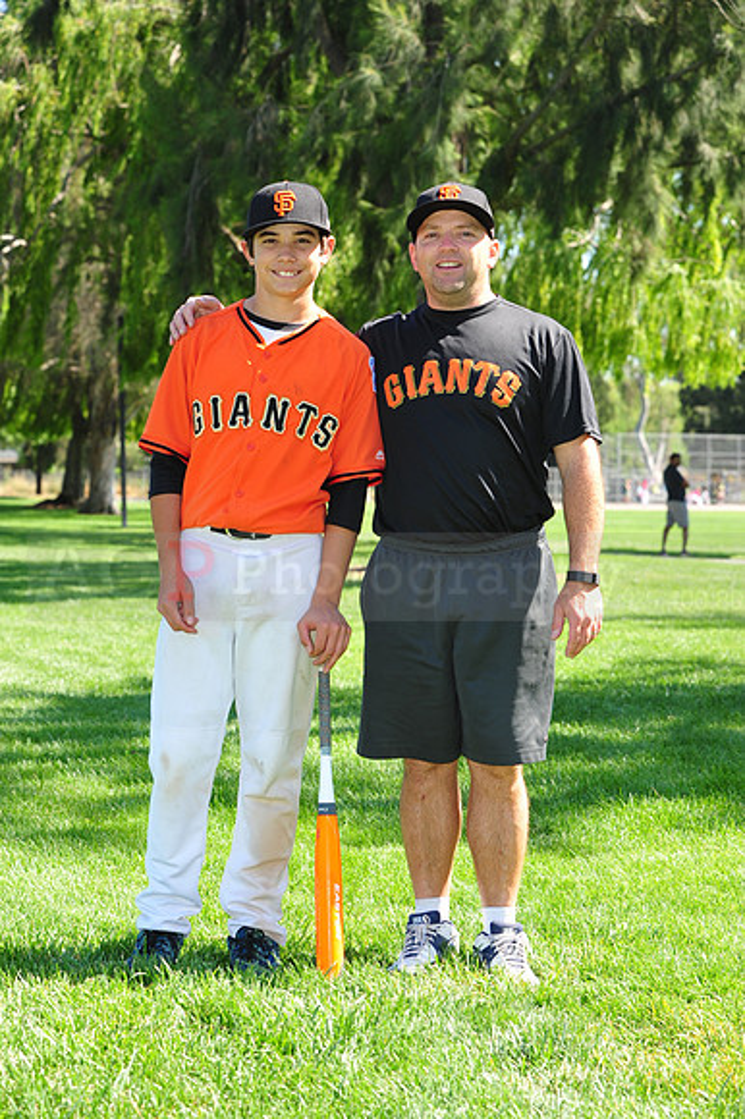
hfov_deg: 17.0
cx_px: 372
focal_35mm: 80
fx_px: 2486
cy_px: 560
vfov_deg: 25.4
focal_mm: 80
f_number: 7.1
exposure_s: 1/200
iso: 200
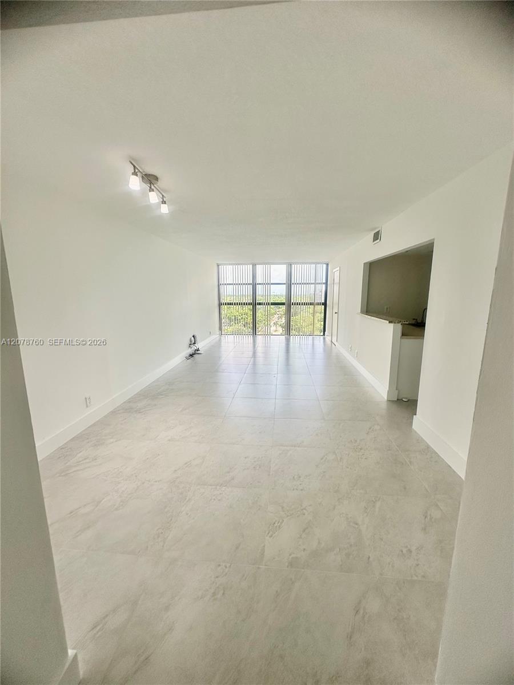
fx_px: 277
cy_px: 342
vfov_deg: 102.1
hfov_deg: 85.7
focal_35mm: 14
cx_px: 257
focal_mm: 2.22
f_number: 2.2
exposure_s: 1/141
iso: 40
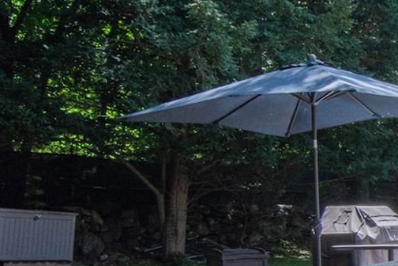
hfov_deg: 23.5
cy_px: 187
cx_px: 610
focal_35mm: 67
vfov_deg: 20.2
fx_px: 741
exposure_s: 1/200
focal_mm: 11
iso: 500
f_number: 13
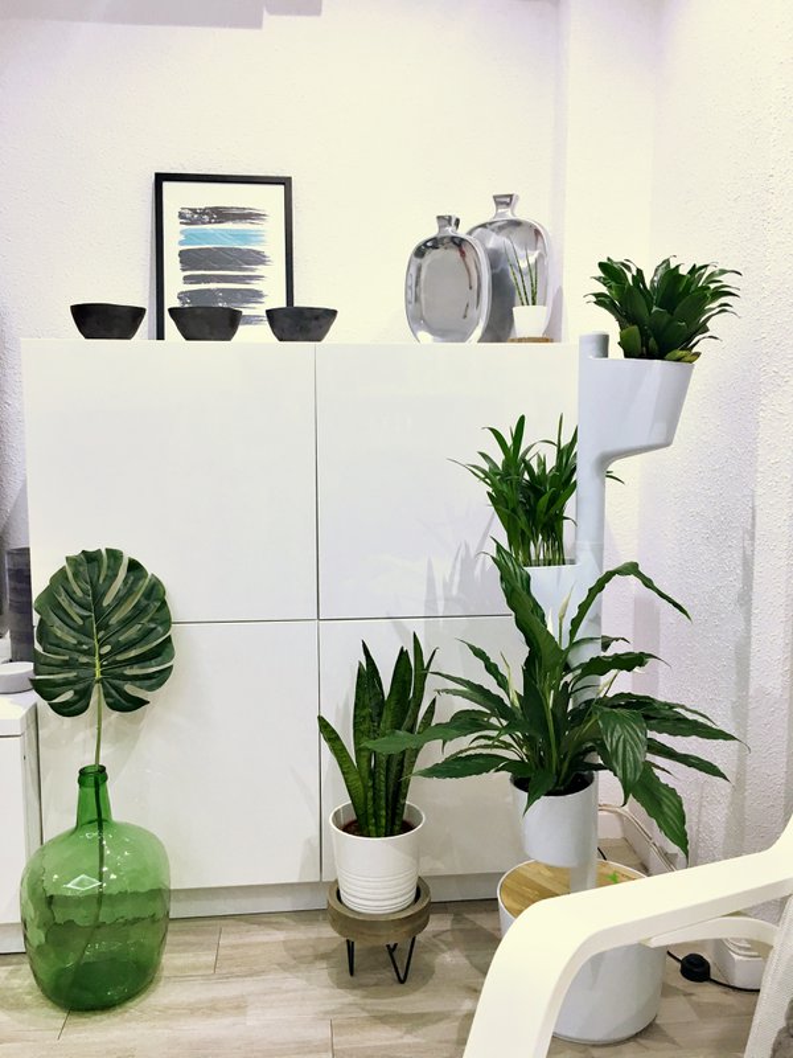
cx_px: 396
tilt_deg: -5.7
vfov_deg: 61.7
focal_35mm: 29
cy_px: 529
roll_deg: -0.6
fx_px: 886
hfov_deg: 48.2
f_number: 2.2
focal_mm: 4.15
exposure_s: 1/33
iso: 50
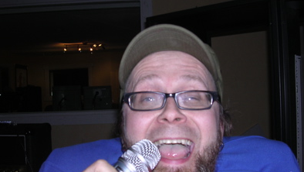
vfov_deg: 28.4
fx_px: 339
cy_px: 87
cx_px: 154
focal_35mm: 42
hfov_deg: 48.3
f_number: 2.8
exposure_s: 1/60.1
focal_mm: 5.8
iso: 100
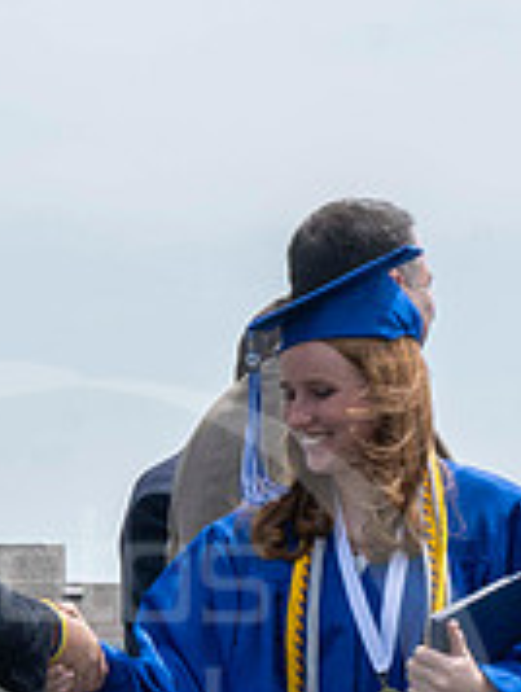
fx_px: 7988
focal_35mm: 399
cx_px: -274
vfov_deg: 5.0
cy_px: 452
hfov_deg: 3.7
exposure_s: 1/250
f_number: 13
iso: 200
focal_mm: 70
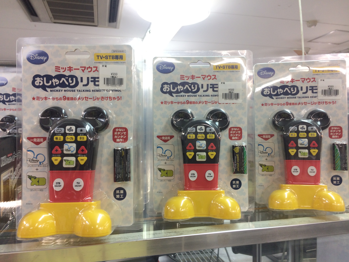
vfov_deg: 48.2
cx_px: 174
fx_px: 292
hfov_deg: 61.7
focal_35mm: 29
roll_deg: -0.1
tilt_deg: -1.5
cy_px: 131
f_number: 2.2
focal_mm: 4.15
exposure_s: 1/50
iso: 40
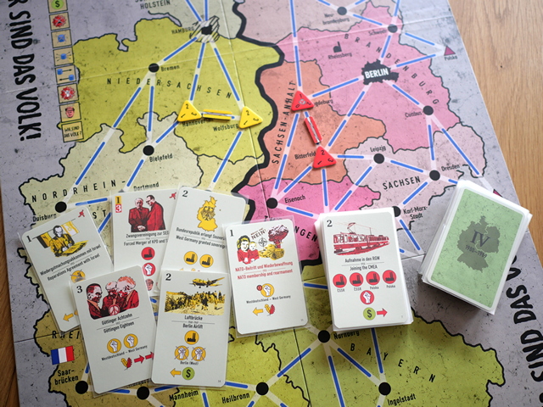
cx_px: 272
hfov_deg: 60.0
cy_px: 204
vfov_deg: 46.8
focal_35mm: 30
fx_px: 471
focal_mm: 15
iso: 200
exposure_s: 1/40
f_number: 1.7
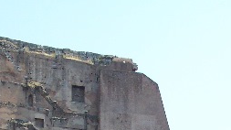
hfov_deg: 16.3
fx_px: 802
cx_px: 189
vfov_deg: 8.8
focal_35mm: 131
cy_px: 253
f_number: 4.8
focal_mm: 8
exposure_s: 1/350
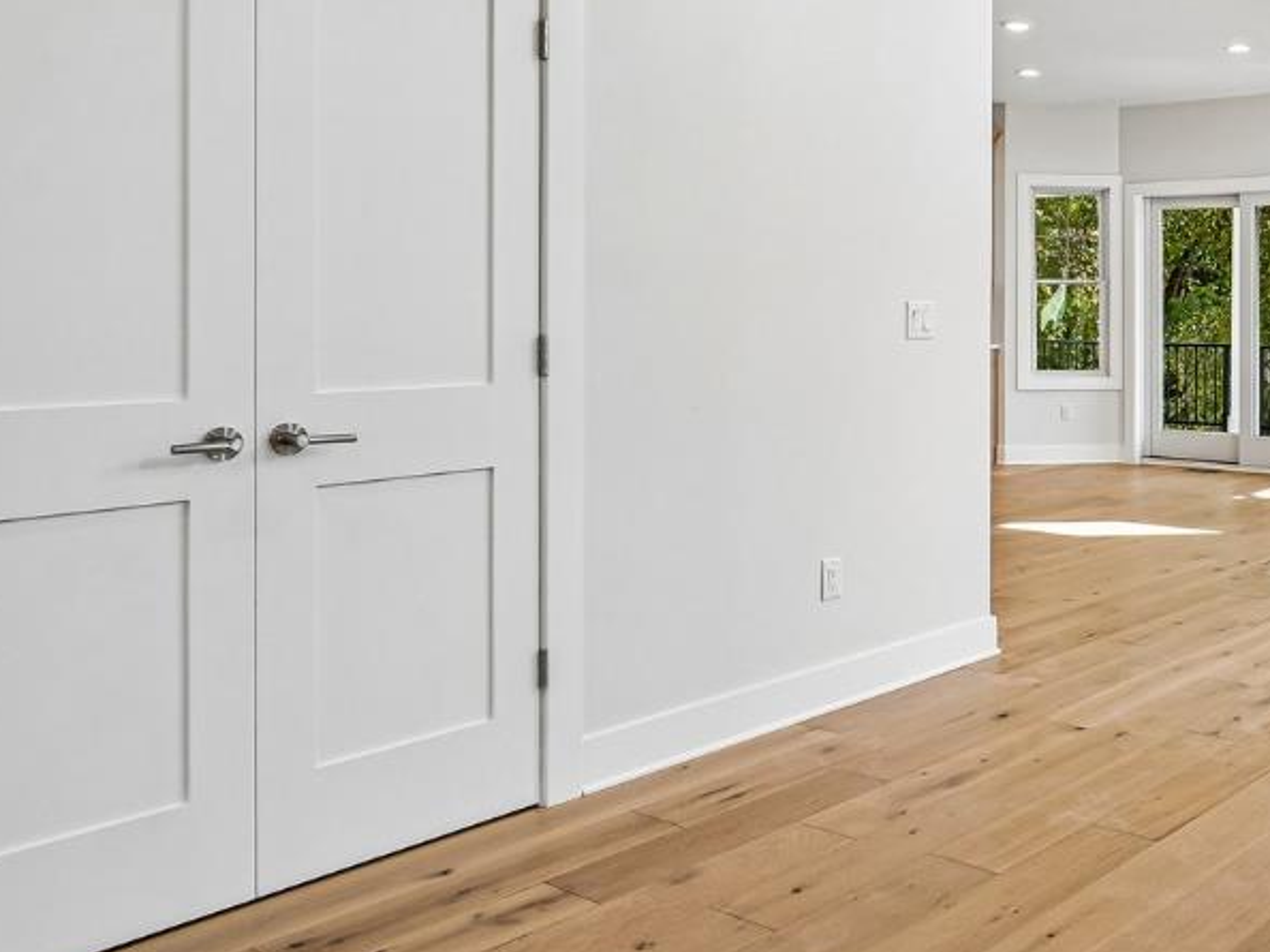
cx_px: 1178
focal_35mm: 34
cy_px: 328
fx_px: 1247
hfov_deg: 47.6
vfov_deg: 41.3
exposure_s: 1/80
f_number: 8
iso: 400
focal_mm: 14
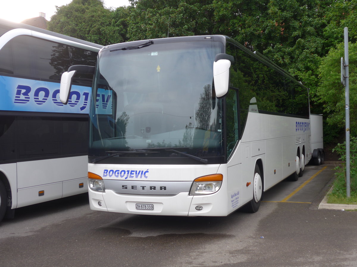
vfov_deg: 31.5
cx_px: 178
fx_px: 474
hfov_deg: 41.2
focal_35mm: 46
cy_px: 134
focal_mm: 9.5
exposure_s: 1/125
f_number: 3
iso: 80
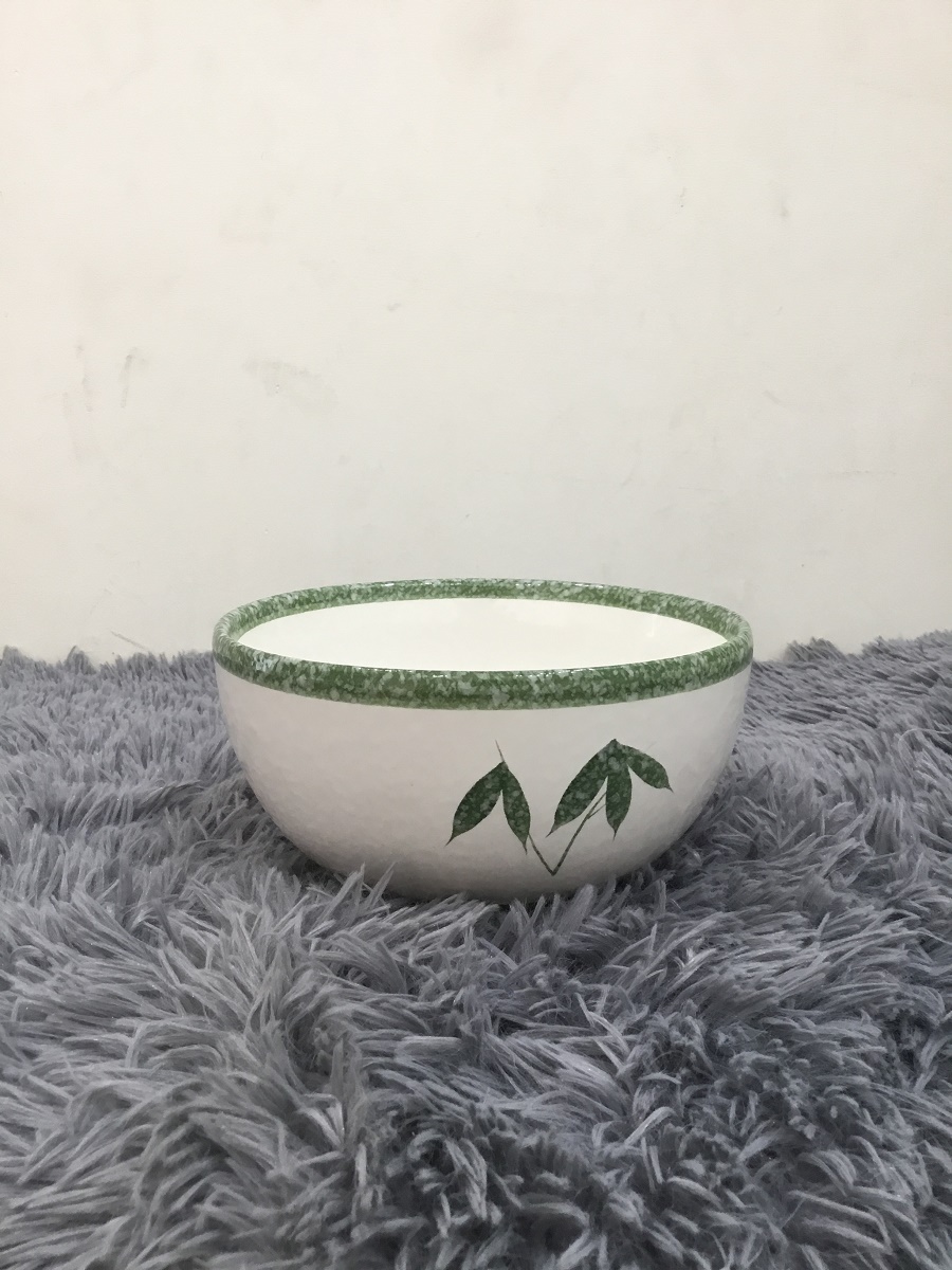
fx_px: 1137
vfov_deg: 58.4
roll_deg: +0.5
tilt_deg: -8.8
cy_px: 635
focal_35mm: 31
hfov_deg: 45.4
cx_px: 476
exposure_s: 1/33
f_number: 2.4
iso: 64
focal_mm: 3.3
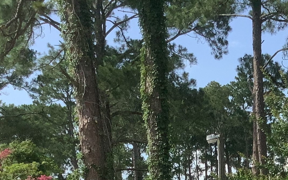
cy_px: 302
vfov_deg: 12.8
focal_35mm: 95
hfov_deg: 21.1
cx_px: 285
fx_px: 746
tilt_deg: -4.4
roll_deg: +2.8
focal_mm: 3.3
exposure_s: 1/2203
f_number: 2.4
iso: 25
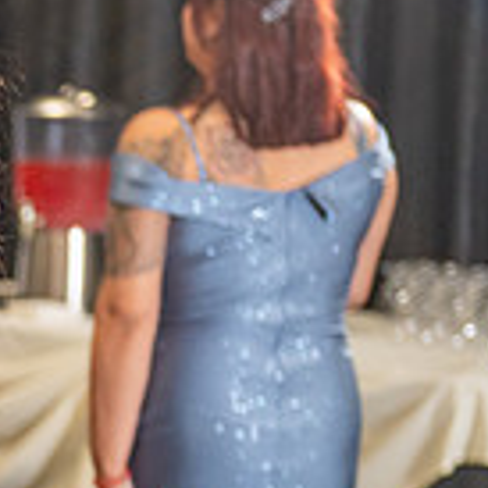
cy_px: 518
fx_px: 3222
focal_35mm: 202
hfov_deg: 8.2
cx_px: -481
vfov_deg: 8.6
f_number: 2.8
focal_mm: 56
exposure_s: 1/125
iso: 800
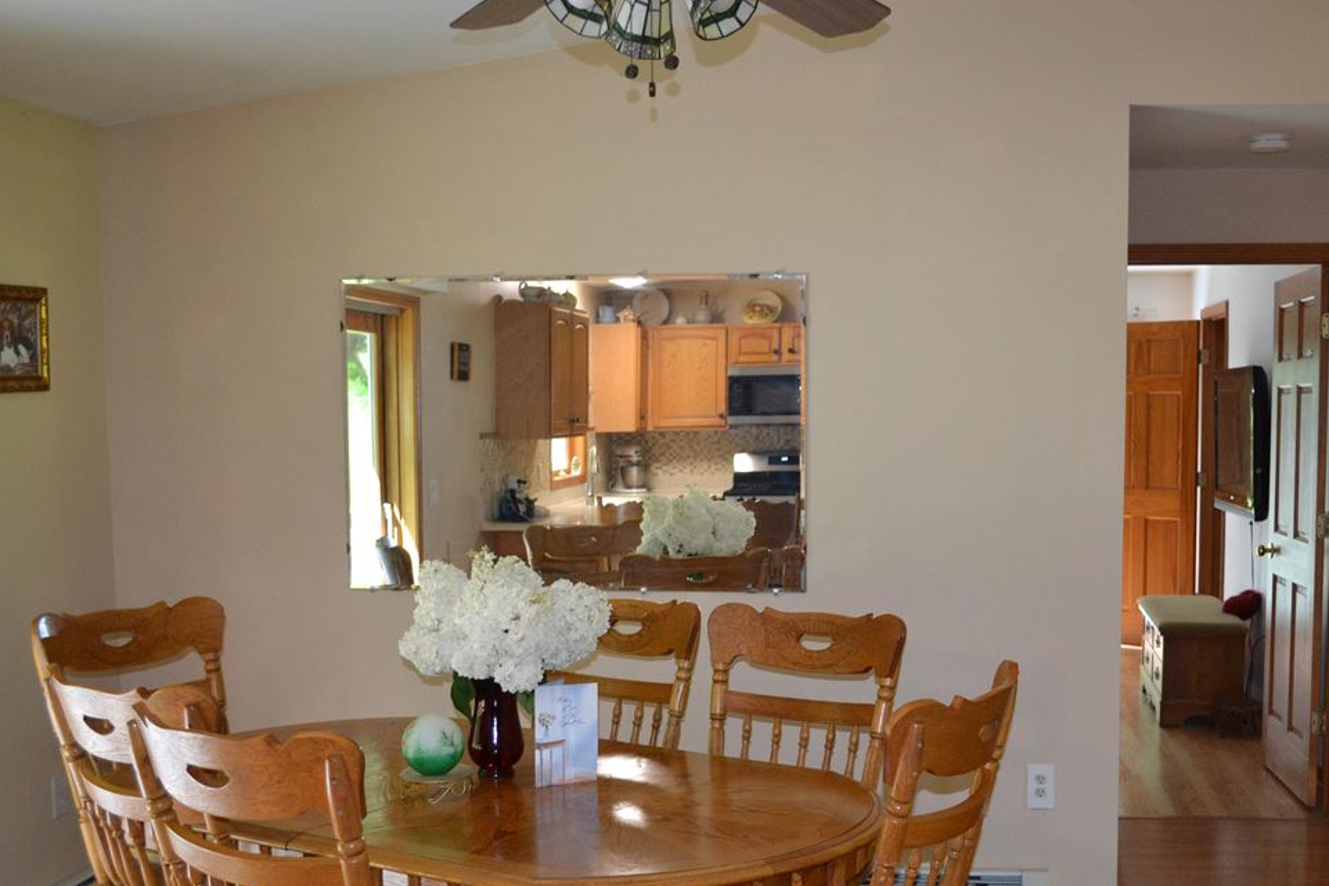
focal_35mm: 44
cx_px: 829
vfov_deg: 30.4
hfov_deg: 44.1
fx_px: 1624
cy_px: 566
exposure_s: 1/60
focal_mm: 22
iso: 1100
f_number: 3.8
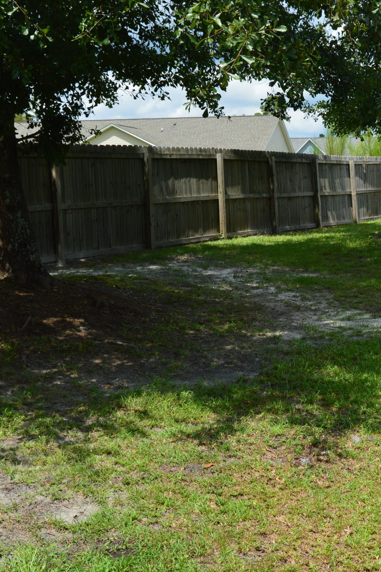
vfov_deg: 36.2
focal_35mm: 55
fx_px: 873
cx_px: 301
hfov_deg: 24.3
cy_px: 286
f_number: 11
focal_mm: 24
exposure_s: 1/500
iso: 400
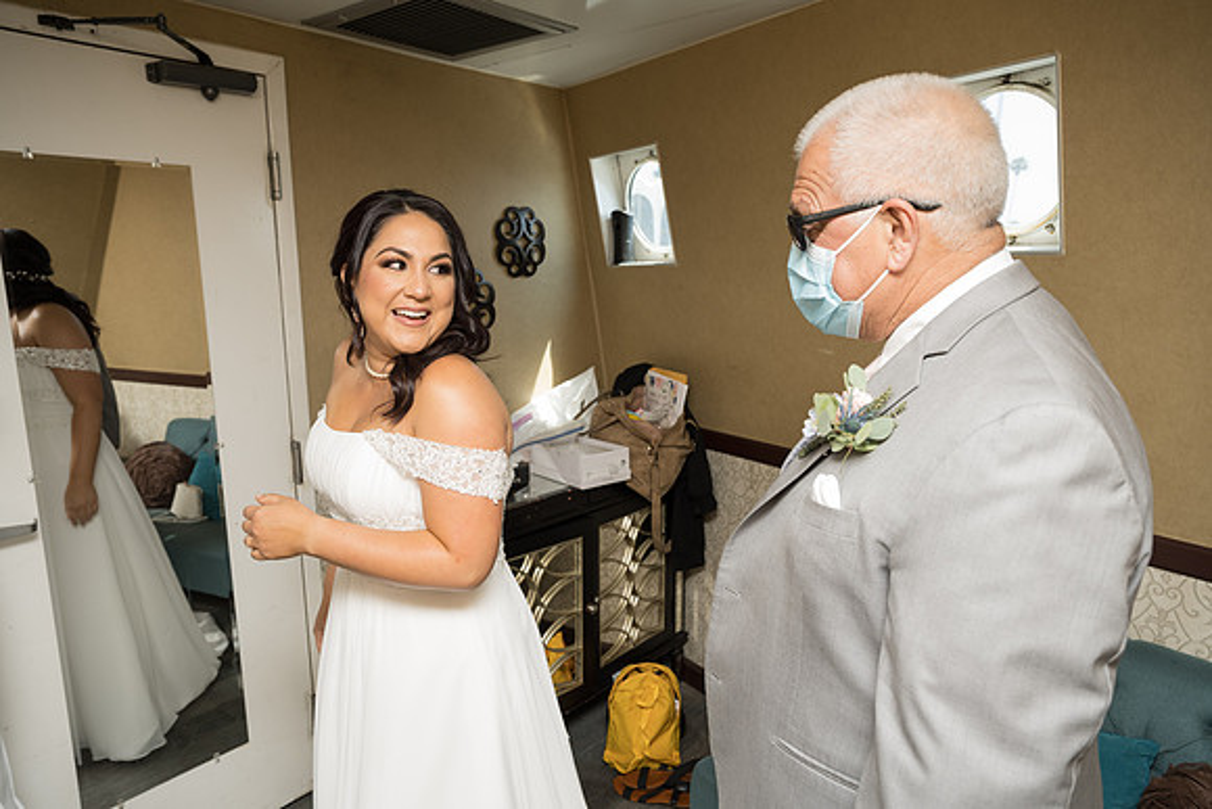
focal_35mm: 24
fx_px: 808
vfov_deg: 53.2
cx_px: 606
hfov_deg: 73.7
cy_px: 404
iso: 200
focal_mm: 24
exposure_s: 1/200
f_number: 5
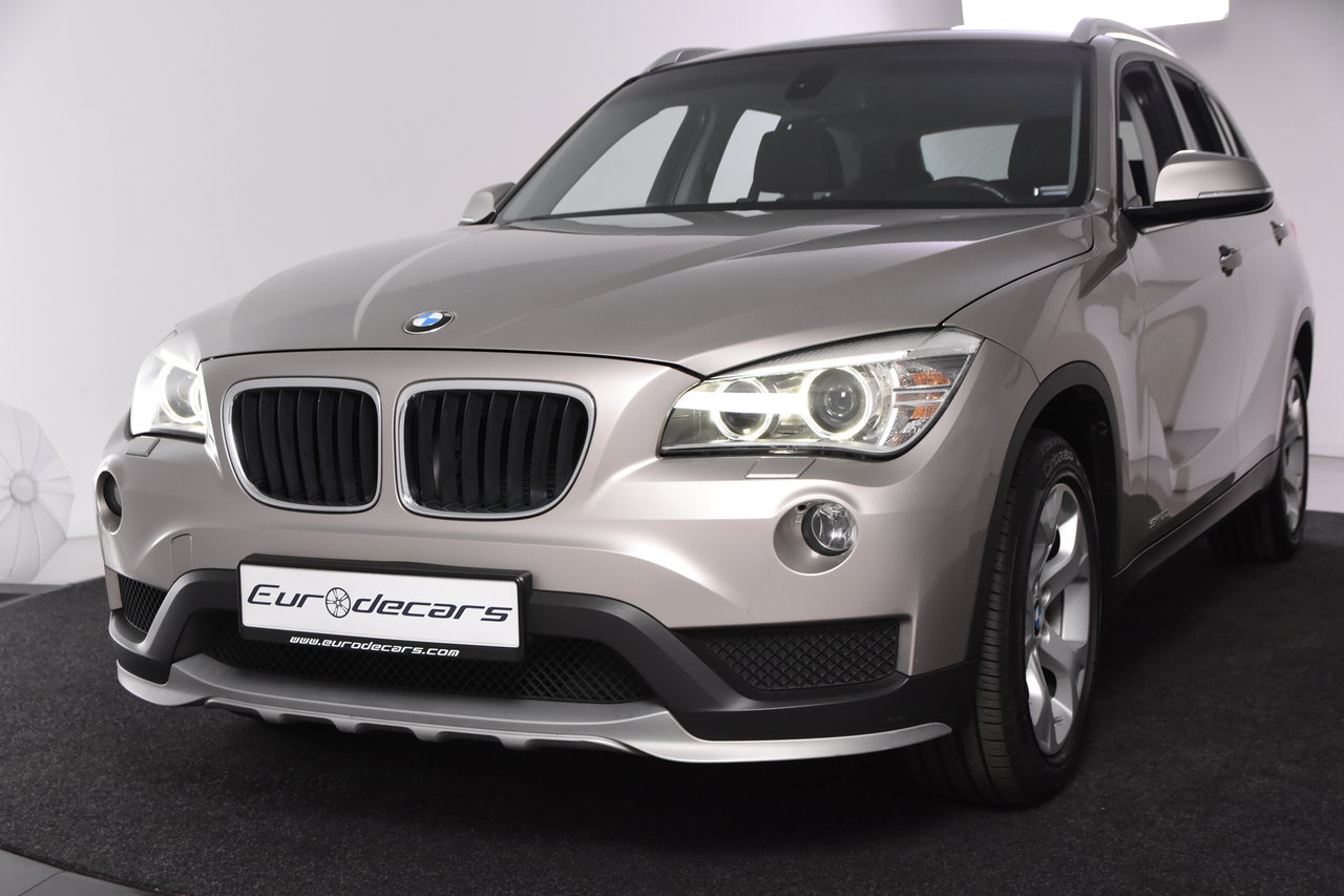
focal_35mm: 51
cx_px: 672
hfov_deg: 38.9
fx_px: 1904
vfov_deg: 26.5
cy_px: 448
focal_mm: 34
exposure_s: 1/125
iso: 1600
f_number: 5.6
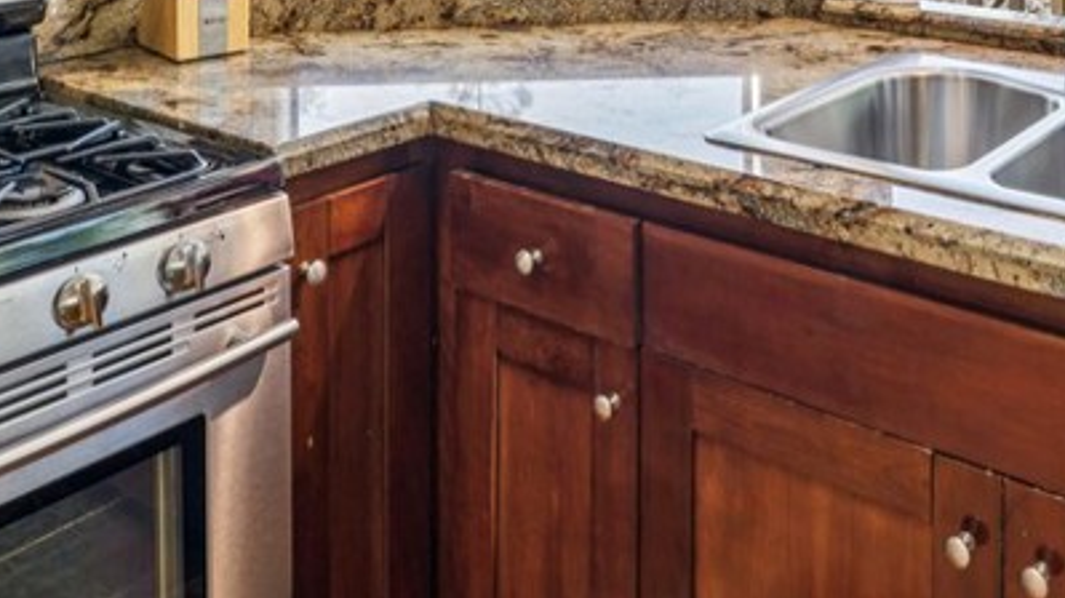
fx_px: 1236
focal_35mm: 44
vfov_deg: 23.1
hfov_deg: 46.1
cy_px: -240
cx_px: 683
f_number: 13
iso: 100
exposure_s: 1/8
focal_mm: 16.3
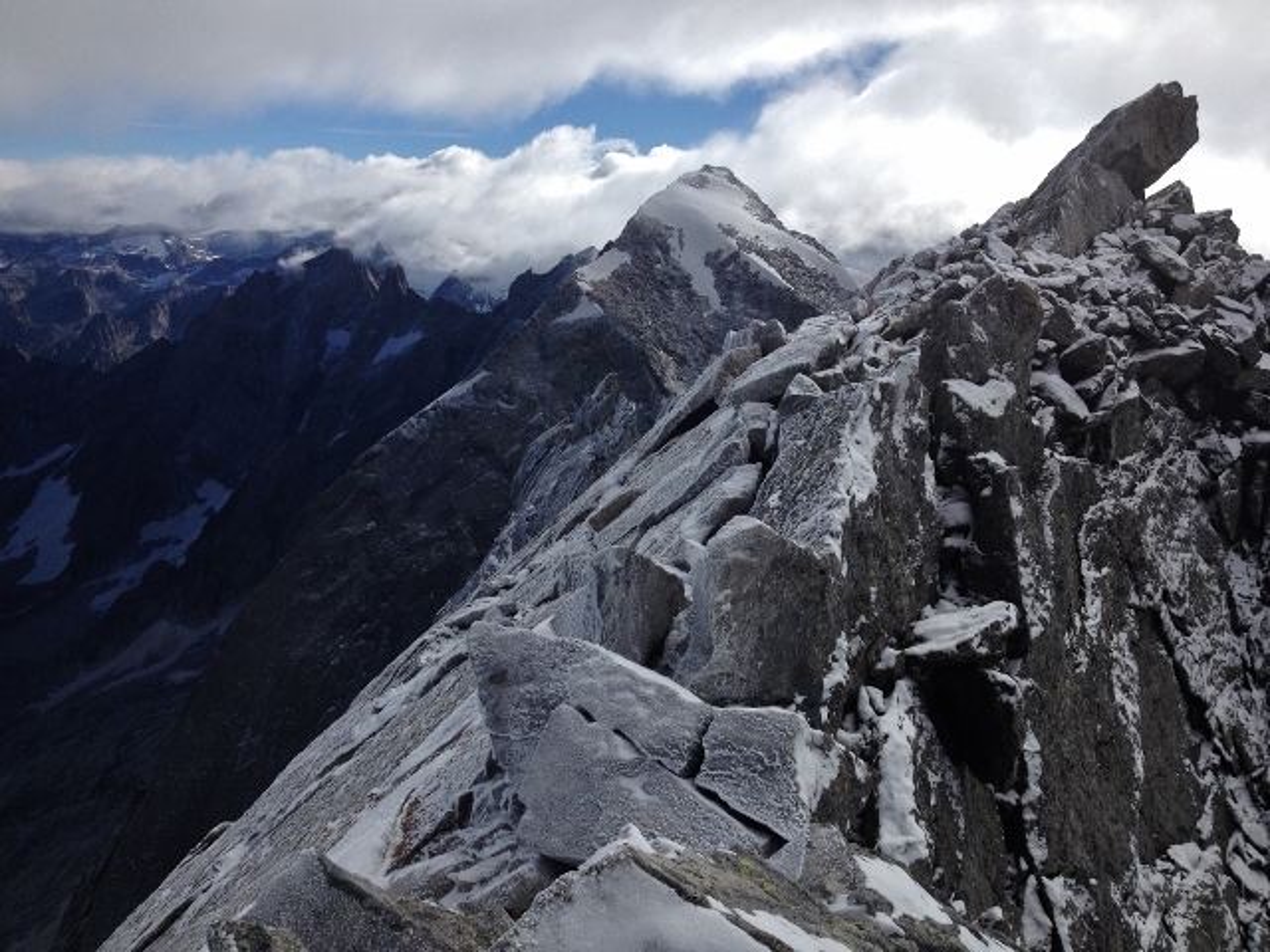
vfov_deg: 40.7
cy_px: 476
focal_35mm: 35
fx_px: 1284
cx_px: 635
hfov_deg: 52.6
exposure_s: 1/3247
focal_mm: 4.28
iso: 50
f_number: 2.4
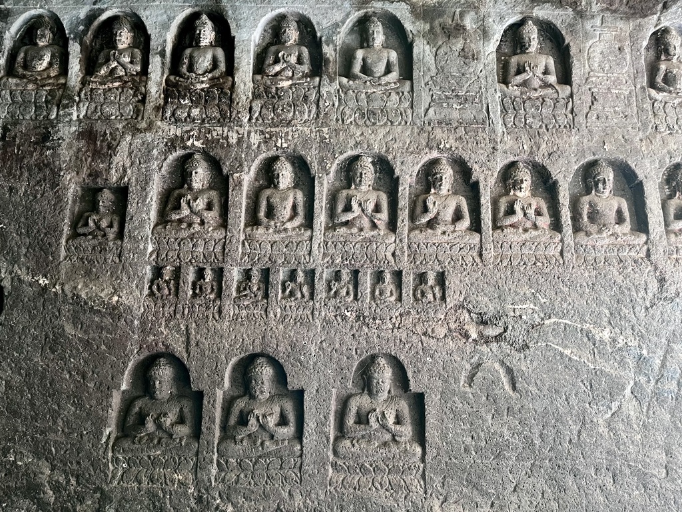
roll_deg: +0.5
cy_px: 256
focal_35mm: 26
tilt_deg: +11.6
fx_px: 512
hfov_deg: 67.3
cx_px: 341
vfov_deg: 53.1
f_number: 1.6
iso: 640
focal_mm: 5.1
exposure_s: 1/35
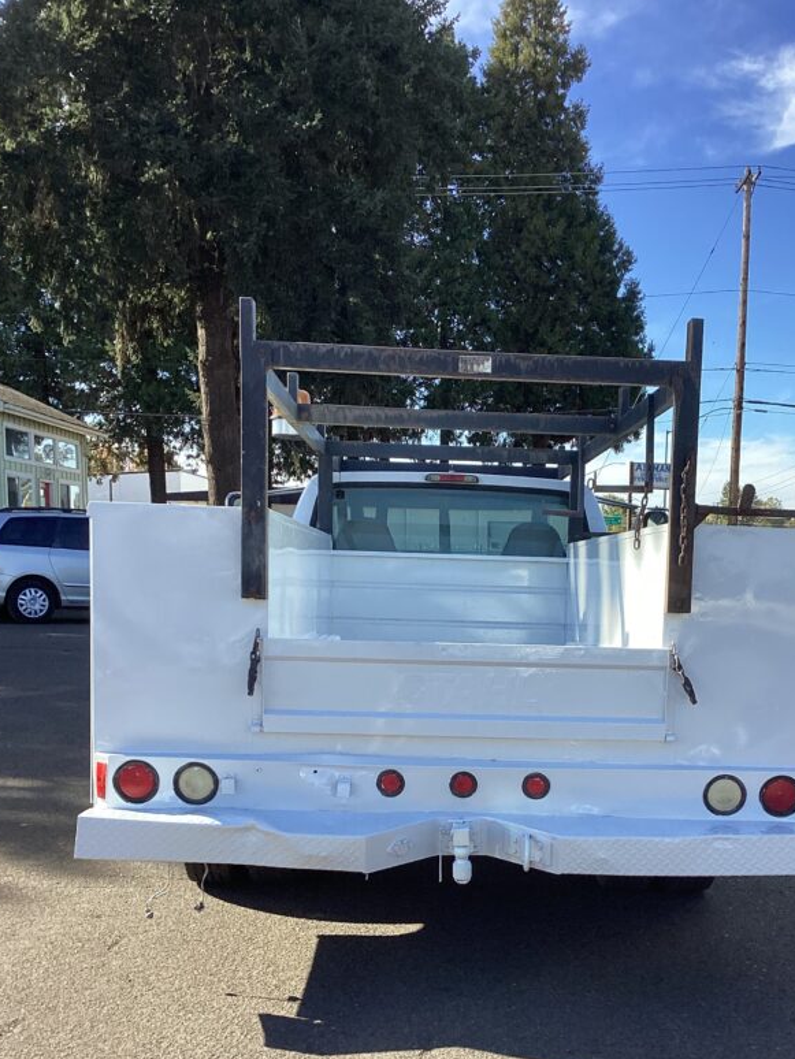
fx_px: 1255
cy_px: 699
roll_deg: +0.2
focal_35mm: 41
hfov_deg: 35.0
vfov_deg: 45.1
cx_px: 483
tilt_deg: -8.8
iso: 25
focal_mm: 3.3
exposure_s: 1/684
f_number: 2.4
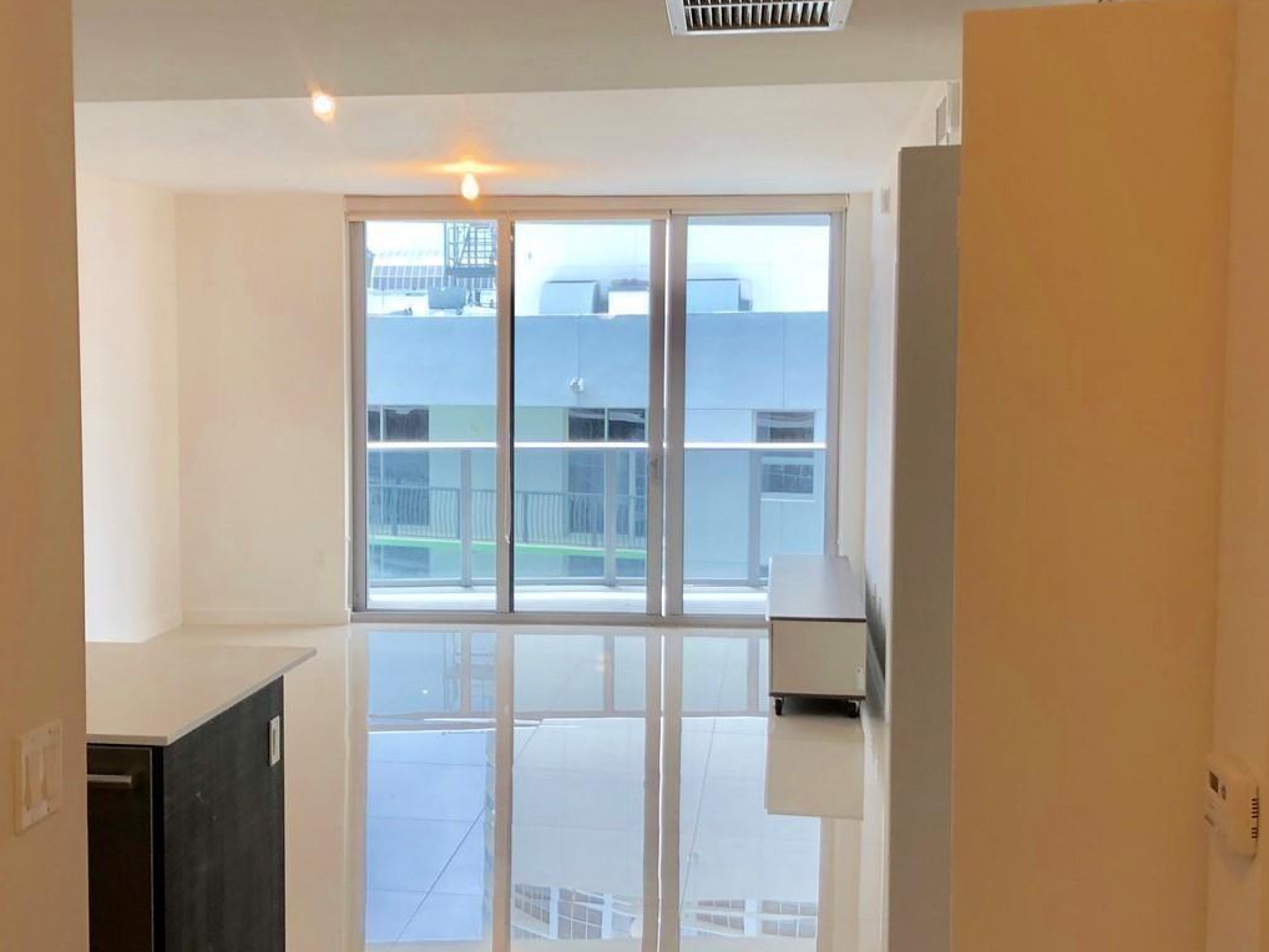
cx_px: 504
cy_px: 505
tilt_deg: -5.3
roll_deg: -0.4
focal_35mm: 44
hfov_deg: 42.7
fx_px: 1613
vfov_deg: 32.9
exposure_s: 1/120
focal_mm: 3.99
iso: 50
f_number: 1.8
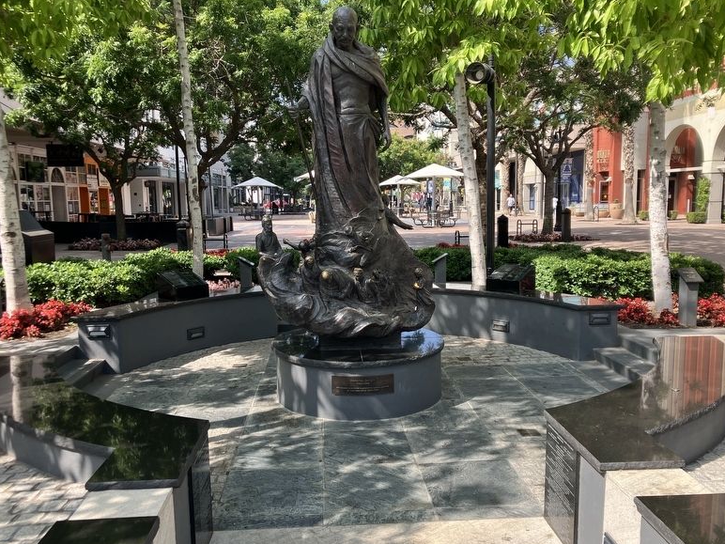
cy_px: 279
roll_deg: +0.9
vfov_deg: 48.2
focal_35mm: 29
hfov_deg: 61.7
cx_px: 359
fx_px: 607
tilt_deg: -6.7
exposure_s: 1/415
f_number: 1.8
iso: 32
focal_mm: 3.99
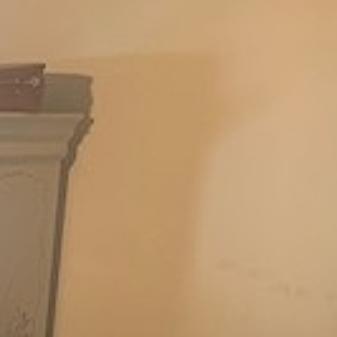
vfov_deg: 14.9
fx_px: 1223
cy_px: 461
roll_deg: -0.2
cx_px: -413
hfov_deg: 12.9
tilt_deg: -14.8
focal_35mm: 111
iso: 125
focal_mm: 4.25
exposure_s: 1/60
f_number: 1.8
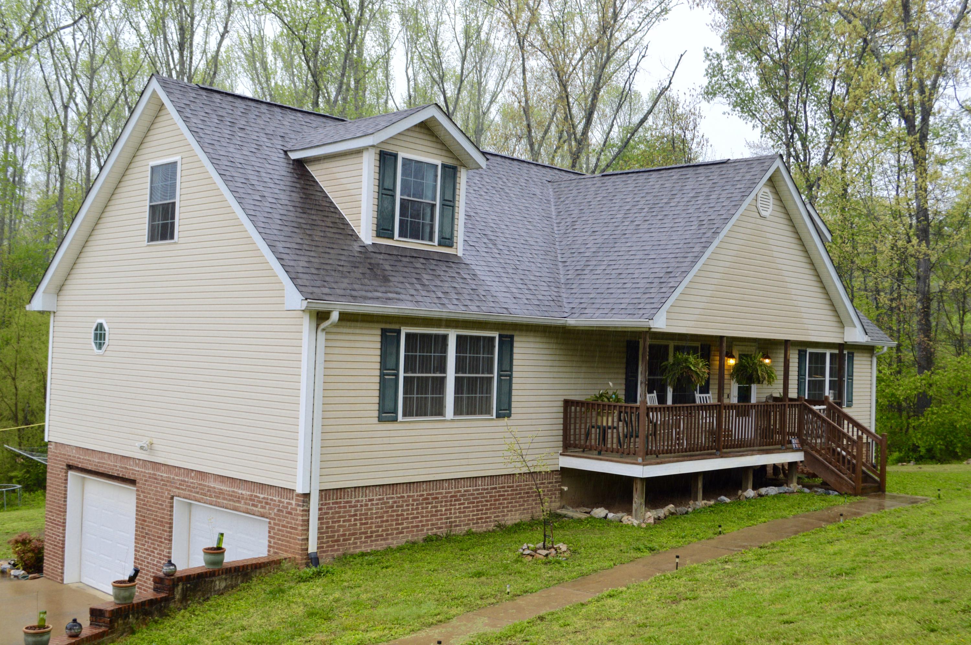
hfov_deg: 49.6
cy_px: 322
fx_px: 1051
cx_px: 486
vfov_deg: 34.1
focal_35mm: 39
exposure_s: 1/125
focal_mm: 26
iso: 220
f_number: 5.6
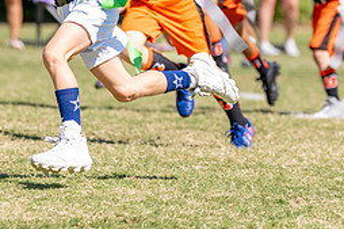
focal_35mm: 327
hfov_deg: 6.3
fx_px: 3123
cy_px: -18
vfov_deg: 4.2
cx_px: 163
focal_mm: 106
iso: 160
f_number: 2.8
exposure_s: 1/1600
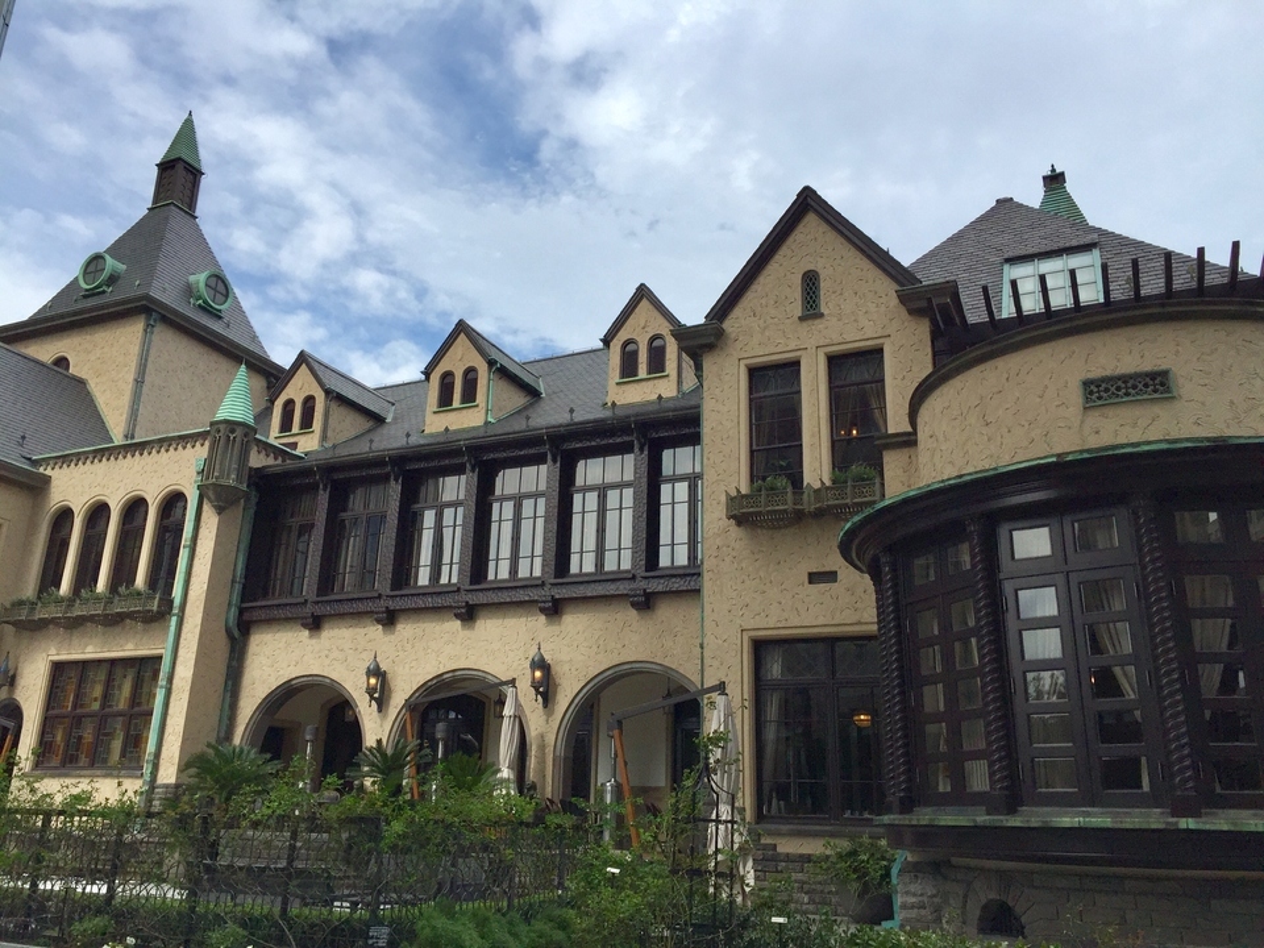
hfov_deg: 61.7
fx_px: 1059
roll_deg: -2.8
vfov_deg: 48.2
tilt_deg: +18.3
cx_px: 632
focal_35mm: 29
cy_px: 474
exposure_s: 1/3049
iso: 32
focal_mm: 4.15
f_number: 2.2
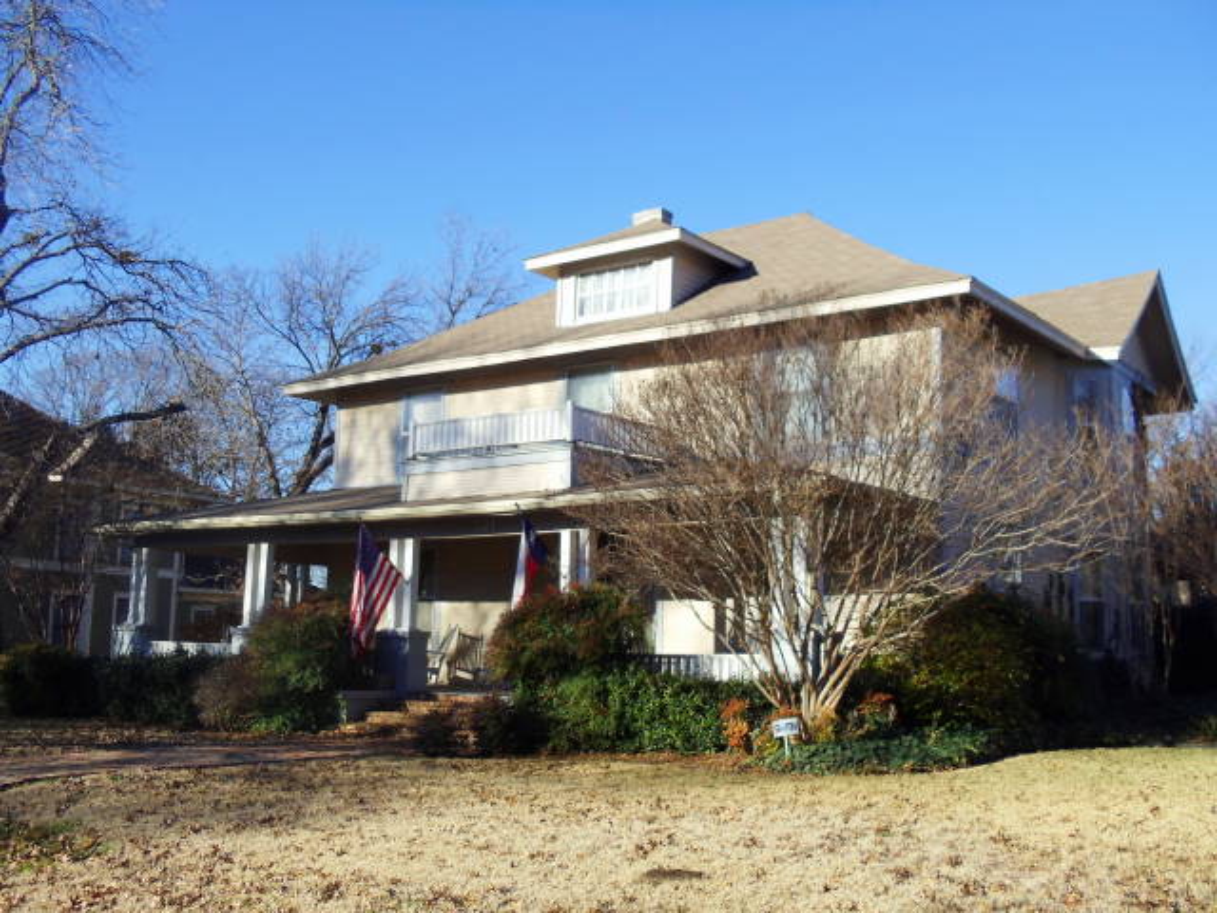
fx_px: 1758
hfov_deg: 38.2
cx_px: 608
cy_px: 456
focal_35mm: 50
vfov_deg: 29.1
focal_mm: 6.81
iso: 100
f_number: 7.5
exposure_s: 1/200
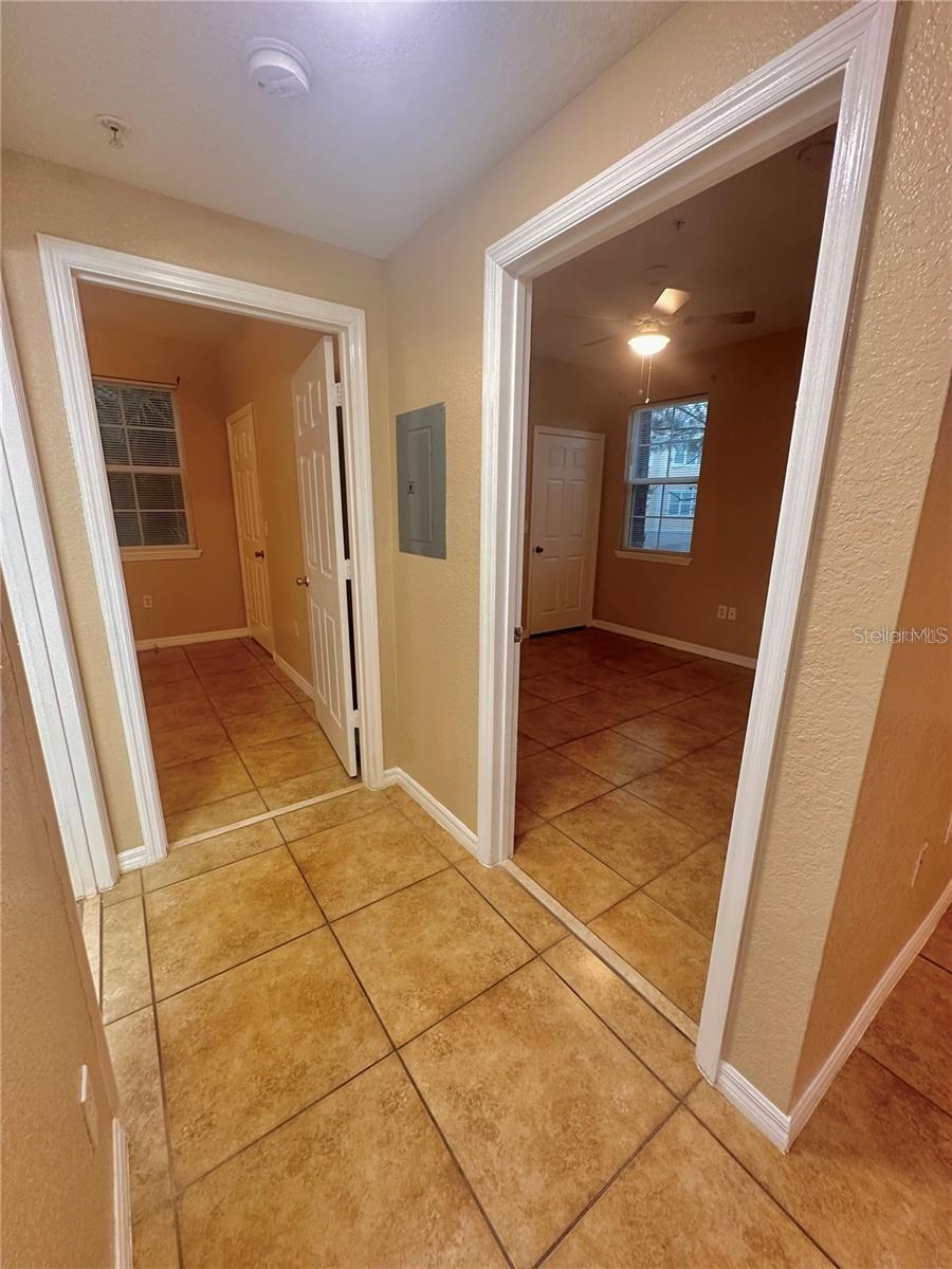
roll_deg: -0.7
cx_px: 476
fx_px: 513
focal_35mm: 14
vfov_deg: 102.1
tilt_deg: -15.3
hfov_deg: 85.7
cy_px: 634
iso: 250
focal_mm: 2.22
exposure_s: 1/60
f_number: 2.2
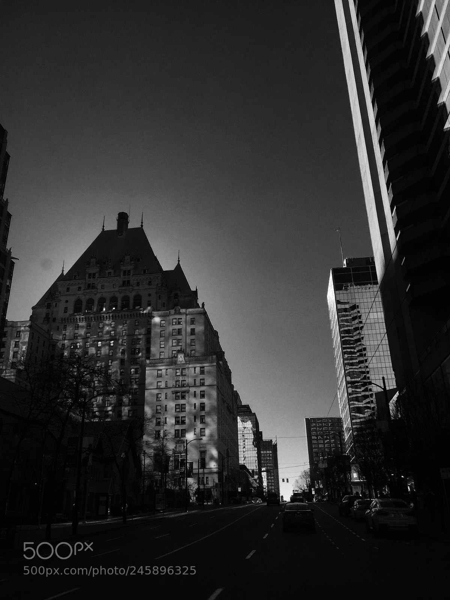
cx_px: 225
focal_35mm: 29
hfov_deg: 48.2
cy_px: 300
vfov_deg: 61.7
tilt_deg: +23.2
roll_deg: +0.2
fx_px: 503
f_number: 2.2
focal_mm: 4.15
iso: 32
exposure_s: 1/1980
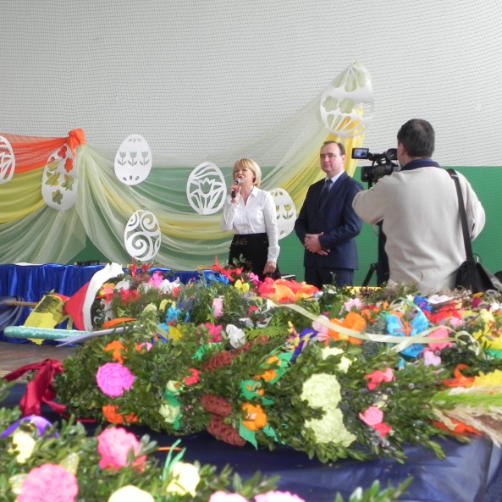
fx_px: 1017
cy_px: 253
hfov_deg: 27.7
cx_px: 257
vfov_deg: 27.7
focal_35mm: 62
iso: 160
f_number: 3.5
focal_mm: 9.2
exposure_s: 1/57
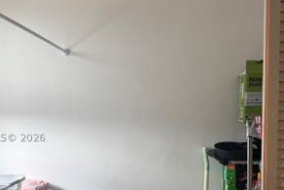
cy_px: 137
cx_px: 134
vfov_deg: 32.2
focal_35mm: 41
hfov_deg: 47.4
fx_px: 324
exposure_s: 1/122
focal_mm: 6.76
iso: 50
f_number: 1.78
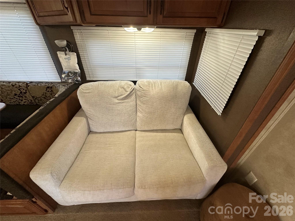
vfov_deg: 85.7
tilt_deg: -34.7
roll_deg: -1.7
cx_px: 148
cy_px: 110
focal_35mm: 14
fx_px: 119
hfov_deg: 102.1
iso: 320
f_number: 2.2
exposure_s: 1/60
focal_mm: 2.22
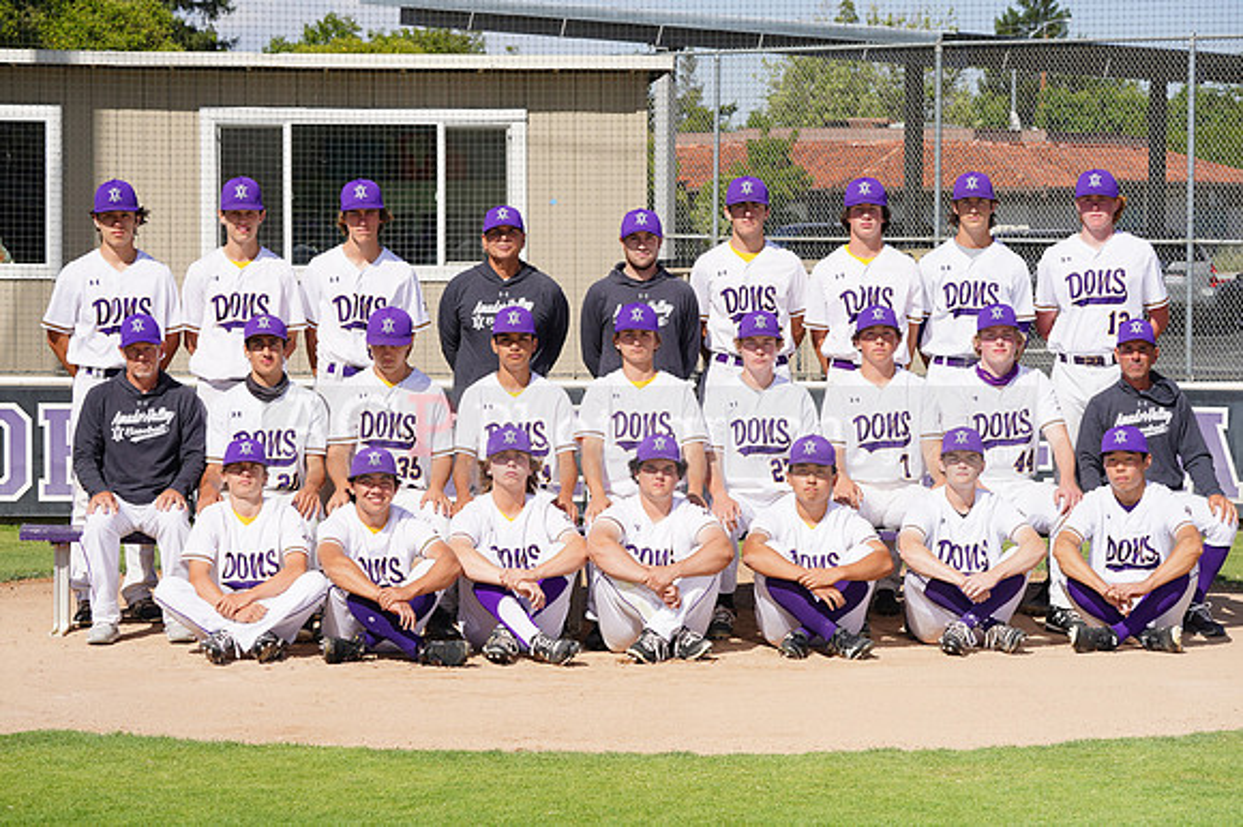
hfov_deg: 20.4
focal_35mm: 100
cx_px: 622
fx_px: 3451
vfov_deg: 13.7
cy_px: 414
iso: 100
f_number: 11
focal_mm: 100
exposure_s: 1/250
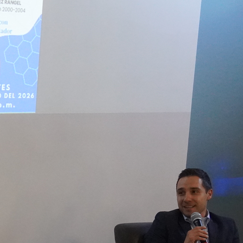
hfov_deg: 12.7
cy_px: 197
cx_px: 90
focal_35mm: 137
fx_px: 1088
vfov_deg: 12.7
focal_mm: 30
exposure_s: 1/160
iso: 5000
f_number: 5
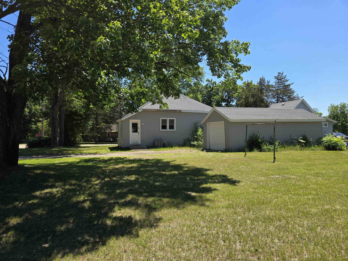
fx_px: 231
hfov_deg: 73.9
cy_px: 130
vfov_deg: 58.9
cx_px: 174
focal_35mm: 23
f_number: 1.7
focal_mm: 6.3
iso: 80
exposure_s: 1/3291
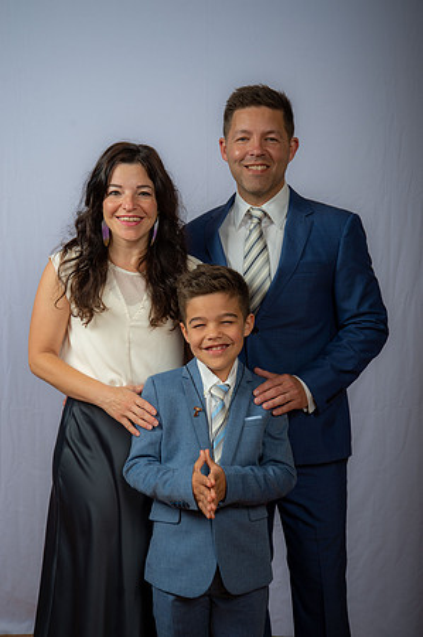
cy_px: 318
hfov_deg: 23.3
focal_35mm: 58
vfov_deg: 34.5
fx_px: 1025
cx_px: 212
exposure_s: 1/200
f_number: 6.3
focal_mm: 58
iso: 250
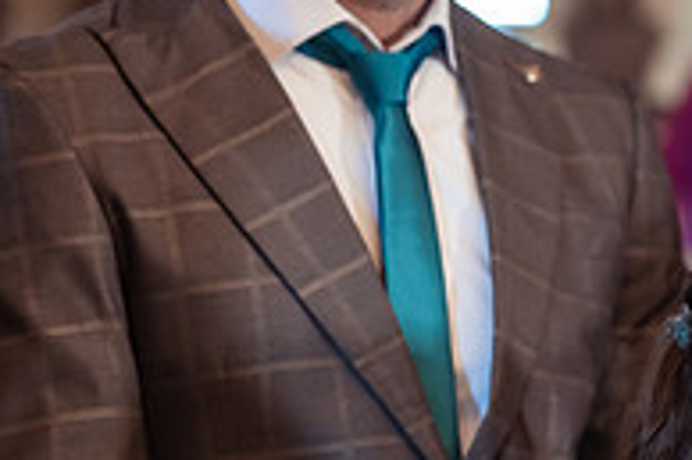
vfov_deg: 4.9
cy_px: 325
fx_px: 5416
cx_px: 1082
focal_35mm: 282
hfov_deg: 7.2
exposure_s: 1/200
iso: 1250
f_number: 2.2
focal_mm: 85
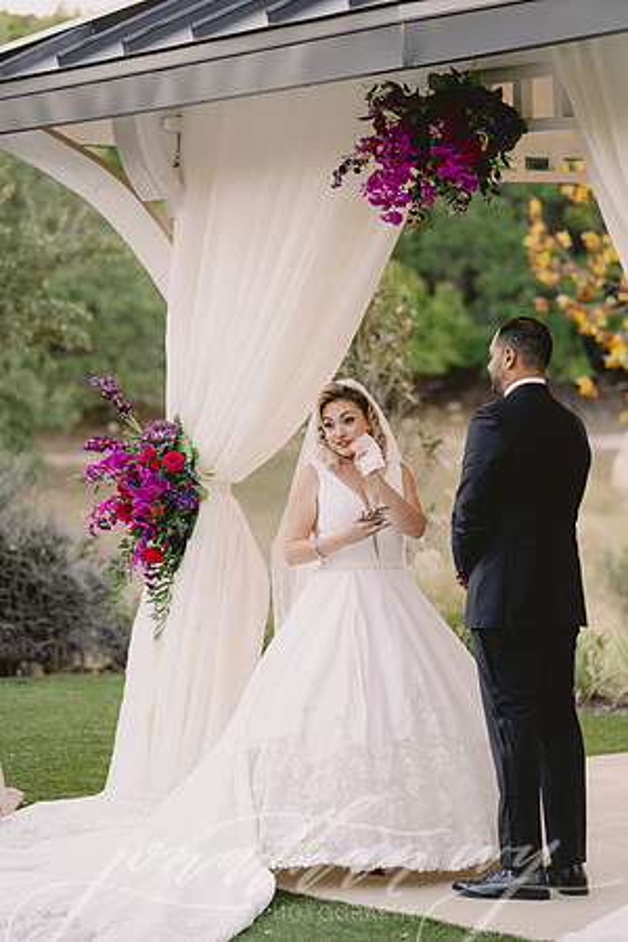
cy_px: 471
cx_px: 314
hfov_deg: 11.4
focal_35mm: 120
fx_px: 3140
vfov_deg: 17.1
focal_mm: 120
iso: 800
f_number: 3.2
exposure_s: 1/320
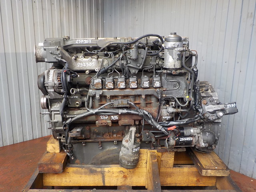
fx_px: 222
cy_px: 96
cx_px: 128
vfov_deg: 46.8
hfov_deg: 60.0
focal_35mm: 30
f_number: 3.3
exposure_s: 1/30
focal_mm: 4.1
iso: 125
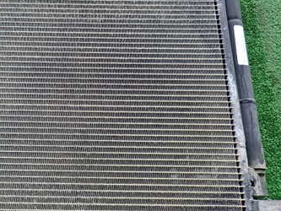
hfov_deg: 41.2
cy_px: 93
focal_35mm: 45
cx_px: 83
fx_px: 365
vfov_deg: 32.2
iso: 100
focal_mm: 4.5
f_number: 2
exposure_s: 1/80
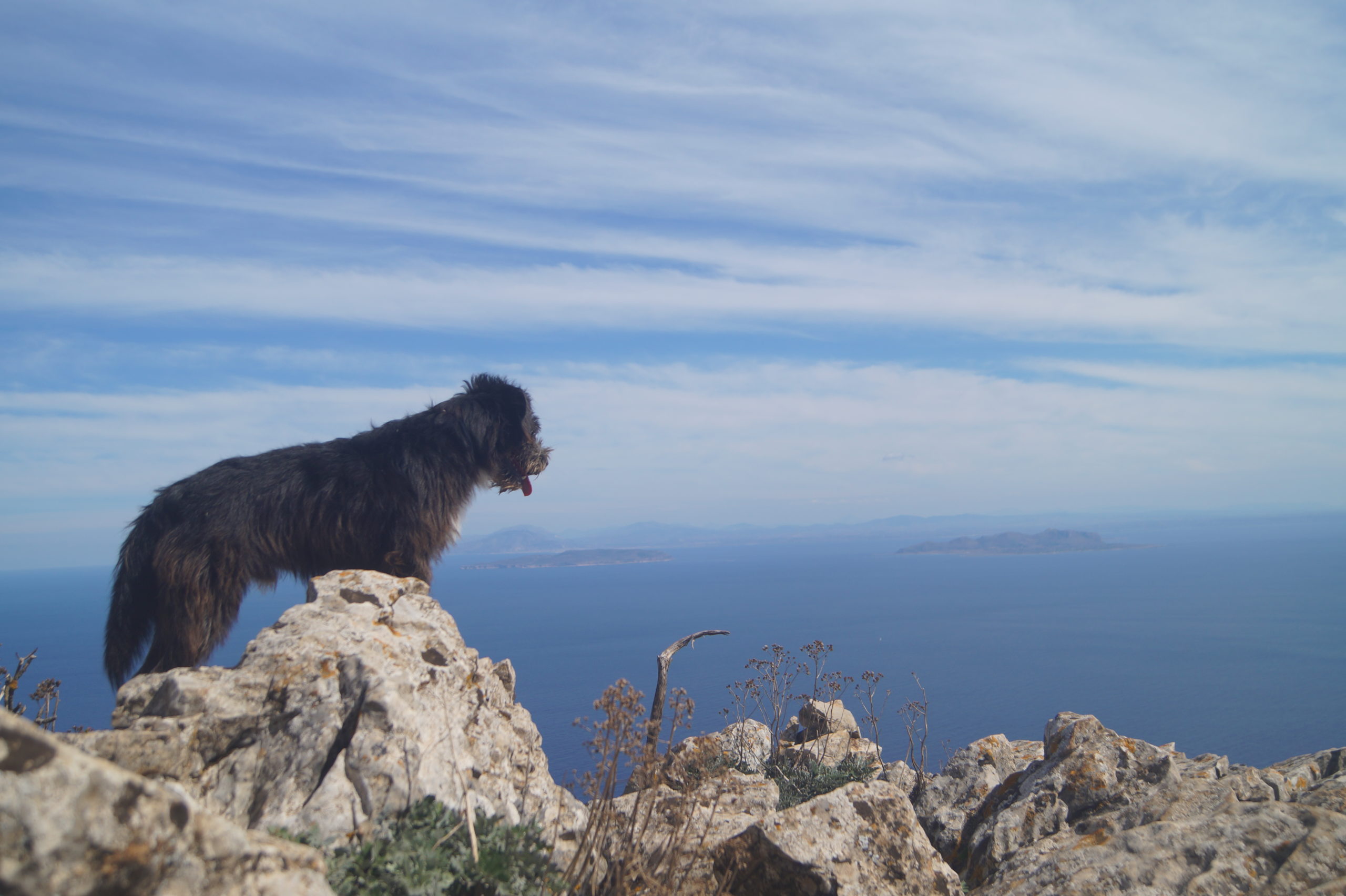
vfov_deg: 16.5
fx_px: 3083
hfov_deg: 24.6
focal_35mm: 82
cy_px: 448
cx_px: 673
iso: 100
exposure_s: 1/1250
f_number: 7.1
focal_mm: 55
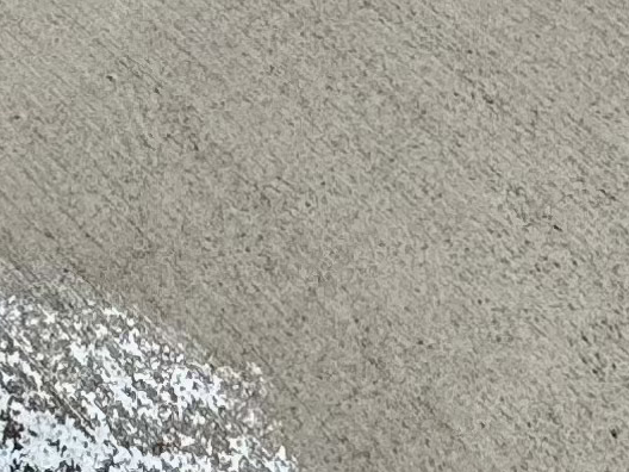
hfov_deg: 18.2
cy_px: -1230
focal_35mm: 107
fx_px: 1944
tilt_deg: -1.1
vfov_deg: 8.9
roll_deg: -7.5
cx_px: 148
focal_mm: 2.22
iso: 40
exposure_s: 1/831
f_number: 2.2
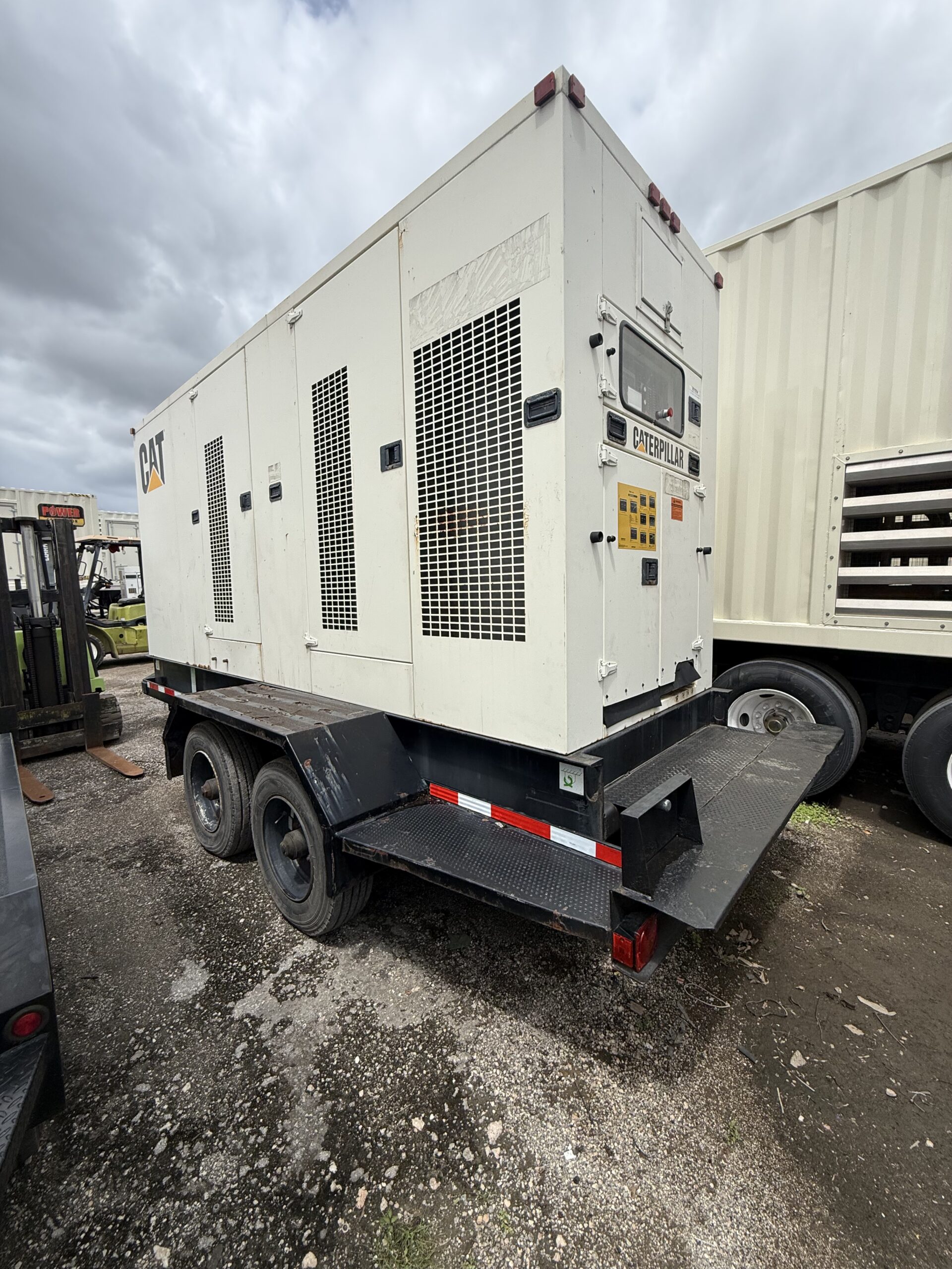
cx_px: 476
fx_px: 513
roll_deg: -0.2
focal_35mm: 14
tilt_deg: -5.7
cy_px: 634
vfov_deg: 102.1
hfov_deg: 85.7
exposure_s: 1/1901
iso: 50
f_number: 2.2
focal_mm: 2.22
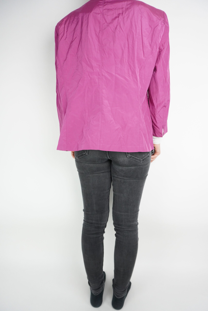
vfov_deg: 73.7
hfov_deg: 53.2
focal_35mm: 24
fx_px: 208
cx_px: 104
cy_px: 156
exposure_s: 1/200
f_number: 5
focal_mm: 16
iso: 1600
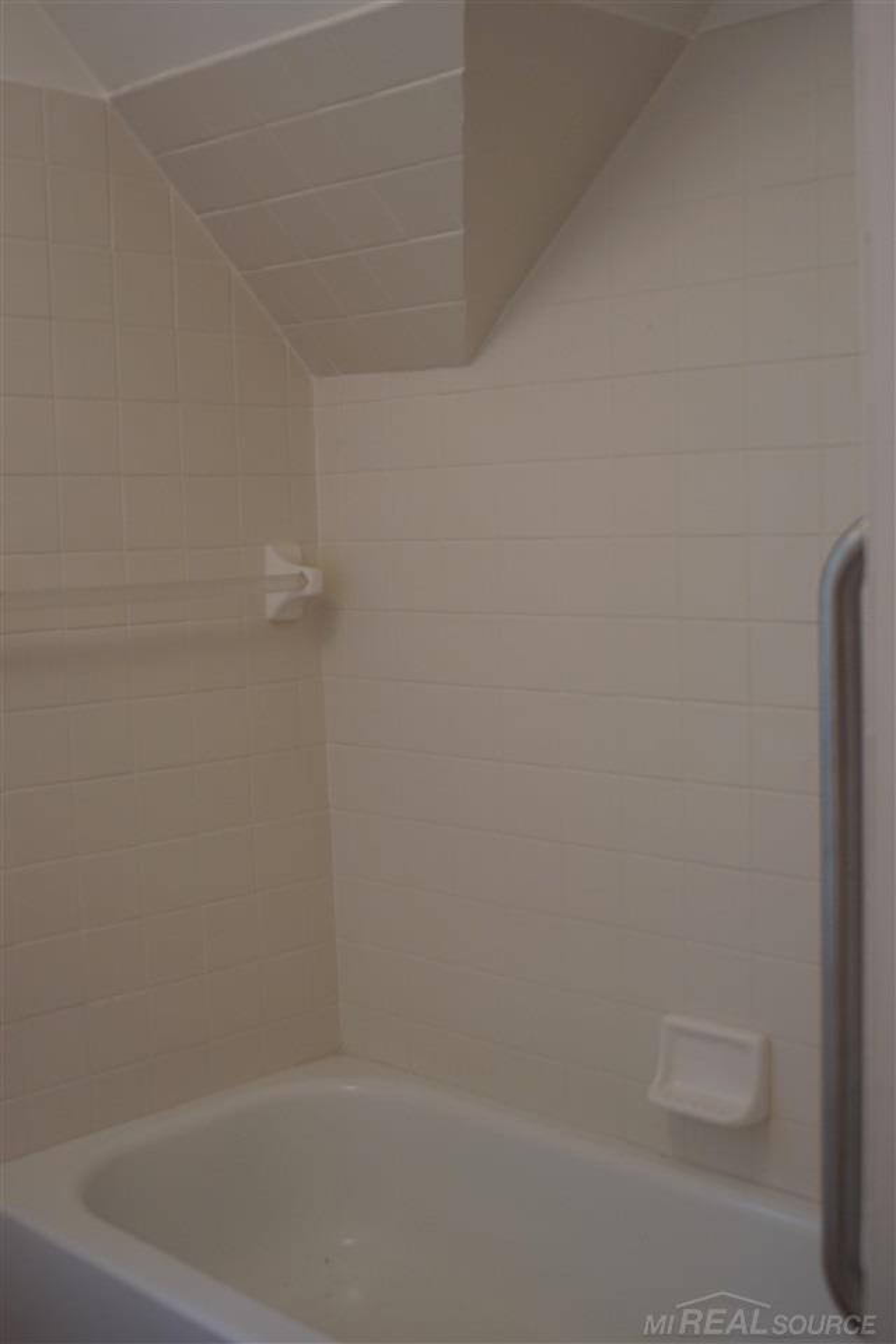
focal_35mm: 42
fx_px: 1568
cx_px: 448
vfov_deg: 46.4
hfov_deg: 31.9
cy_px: 672
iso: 500
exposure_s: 1/160
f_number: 4
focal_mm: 28
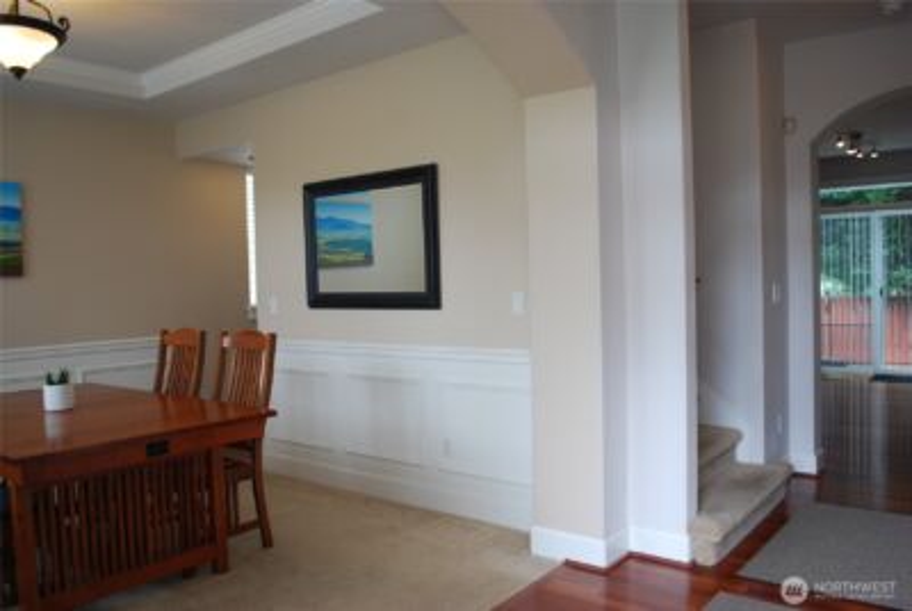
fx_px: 685
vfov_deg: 48.1
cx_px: 456
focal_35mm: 27
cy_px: 306
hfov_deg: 67.3
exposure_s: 1/60
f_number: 4
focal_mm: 18
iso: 200
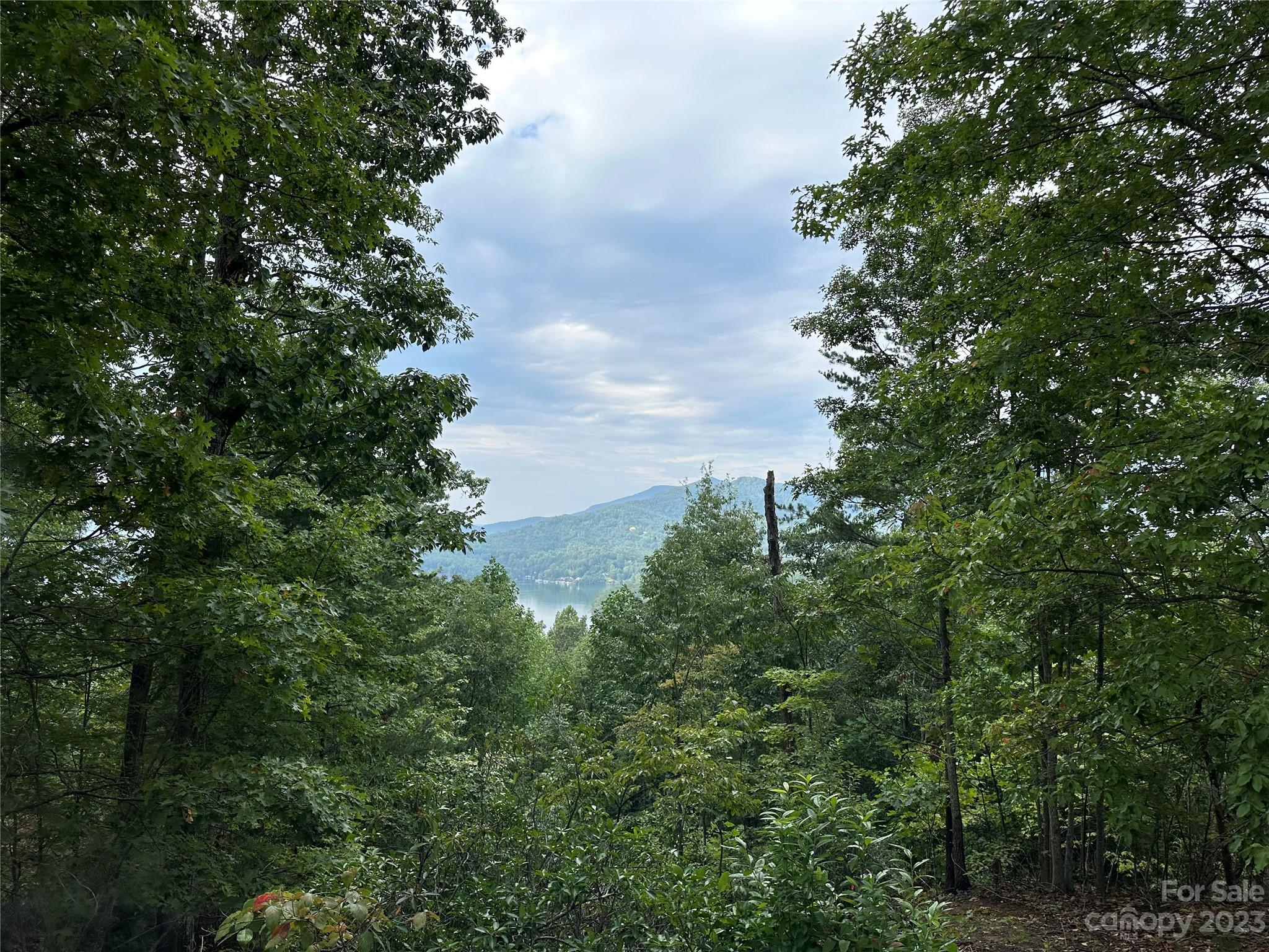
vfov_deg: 56.8
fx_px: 880
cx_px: 634
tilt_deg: +3.5
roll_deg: +0.2
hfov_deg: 71.6
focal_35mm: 24
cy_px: 476
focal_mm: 6.86
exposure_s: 1/1664
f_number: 1.78
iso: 80
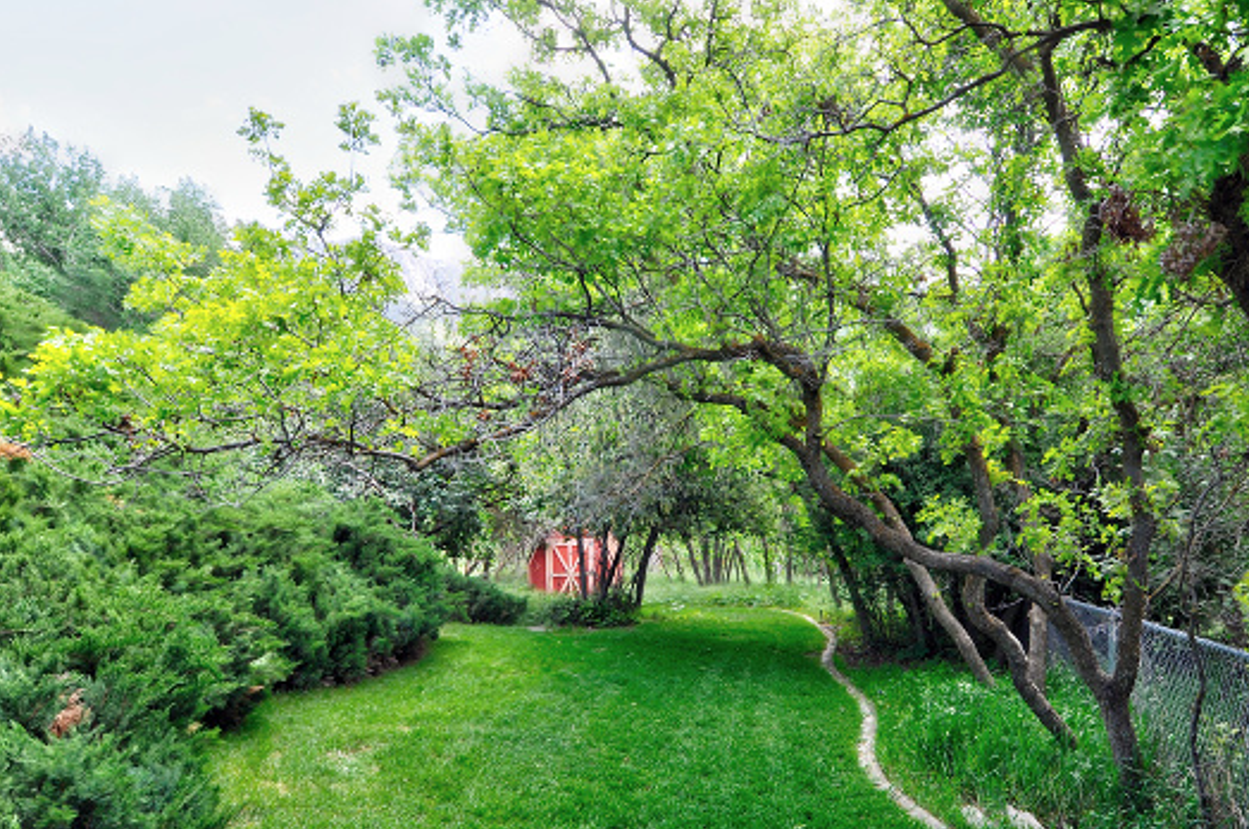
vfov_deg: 56.8
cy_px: 480
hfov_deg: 78.5
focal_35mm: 22
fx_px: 762
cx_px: 677
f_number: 6.3
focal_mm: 12
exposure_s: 1/160
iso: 200
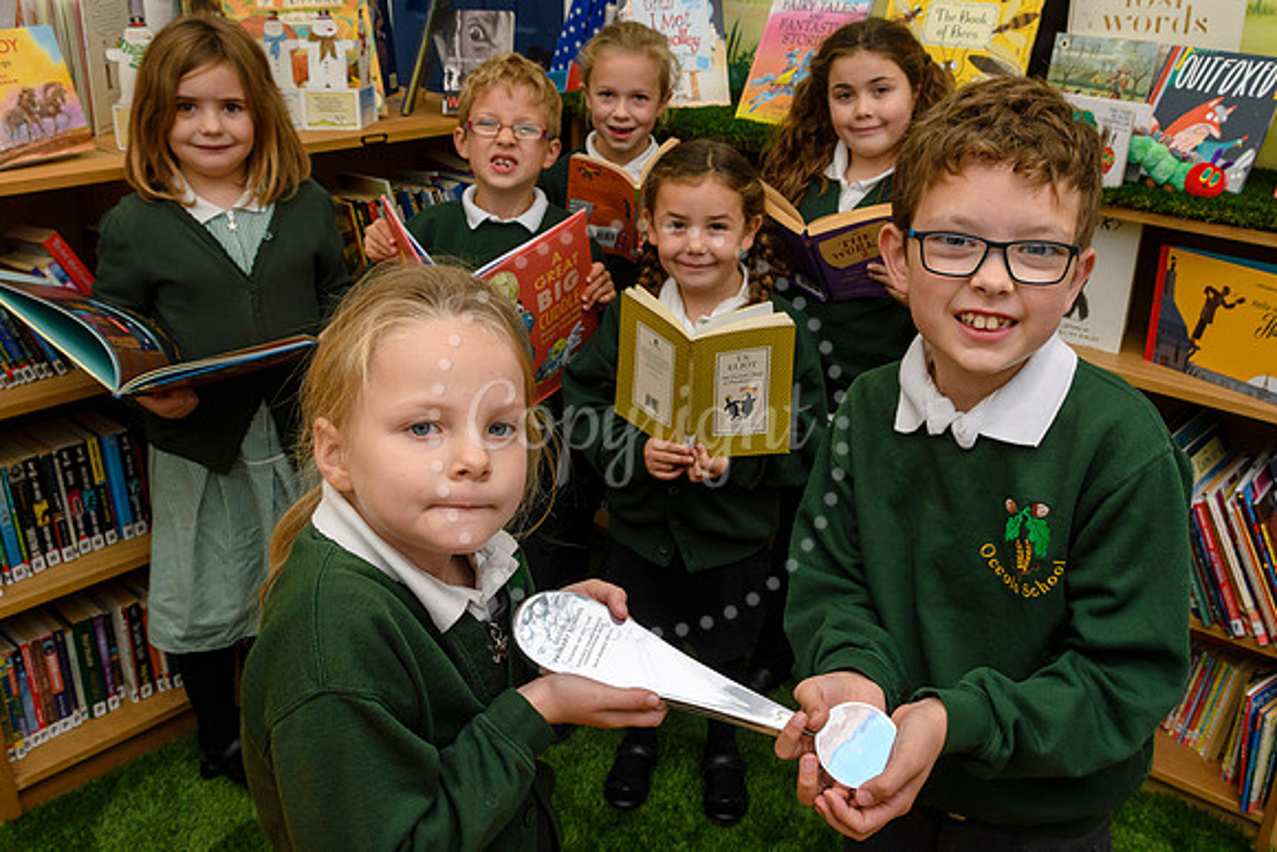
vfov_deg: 39.5
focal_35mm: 33
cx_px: 712
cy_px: 410
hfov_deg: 56.4
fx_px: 1187
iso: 400
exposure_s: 1/80
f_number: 7.1
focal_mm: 20
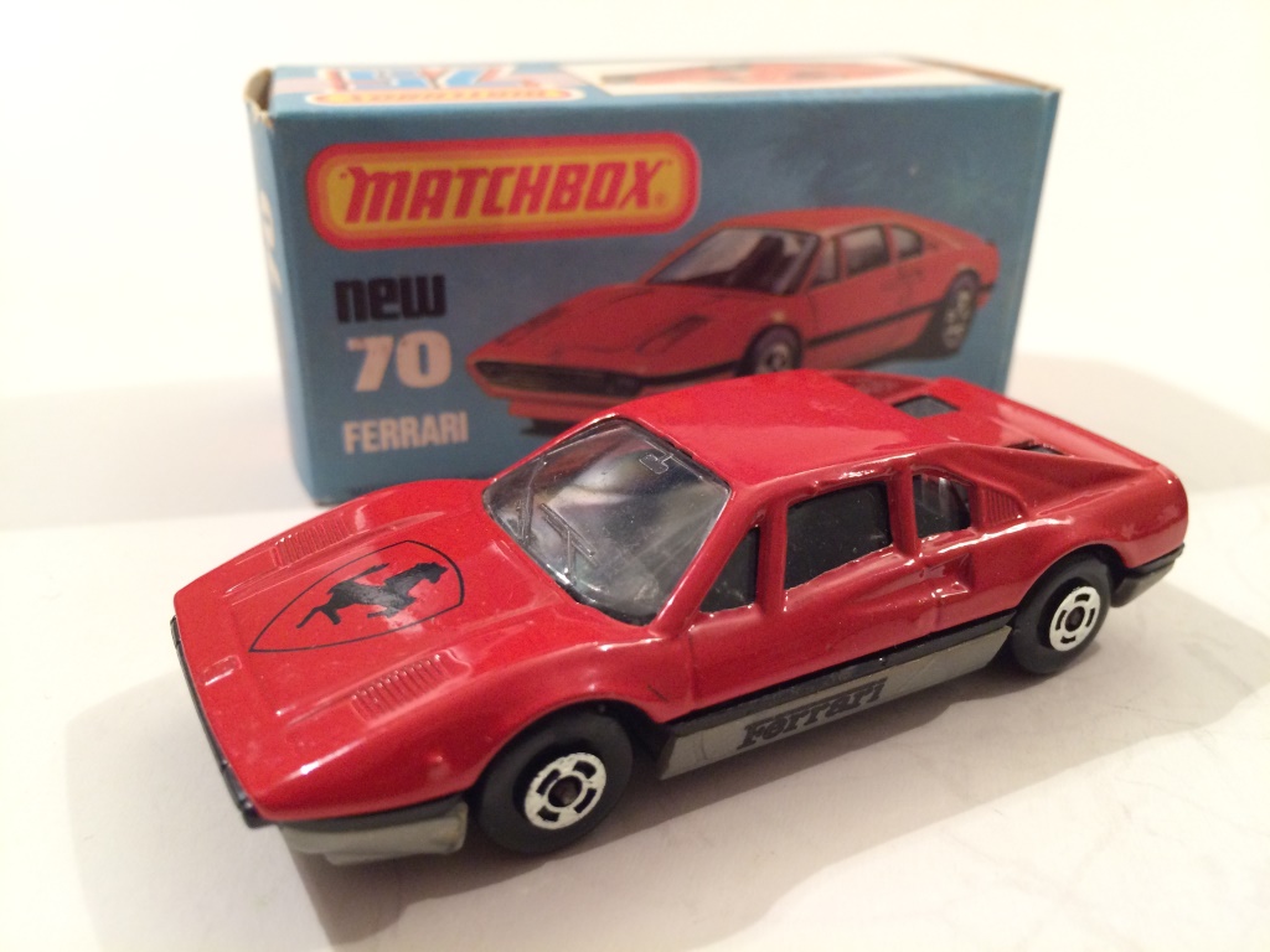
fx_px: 1064
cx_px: 635
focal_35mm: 29
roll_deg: -0.5
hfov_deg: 61.7
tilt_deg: -26.2
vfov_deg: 48.2
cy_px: 476
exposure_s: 1/33
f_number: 2.2
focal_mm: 4.15
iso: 200
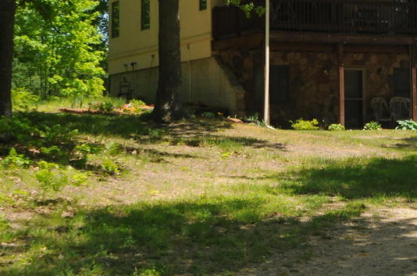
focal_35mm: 91
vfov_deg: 14.7
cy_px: -14
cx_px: 353
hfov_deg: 22.0
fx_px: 1052
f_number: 10
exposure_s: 1/400
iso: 800
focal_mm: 28
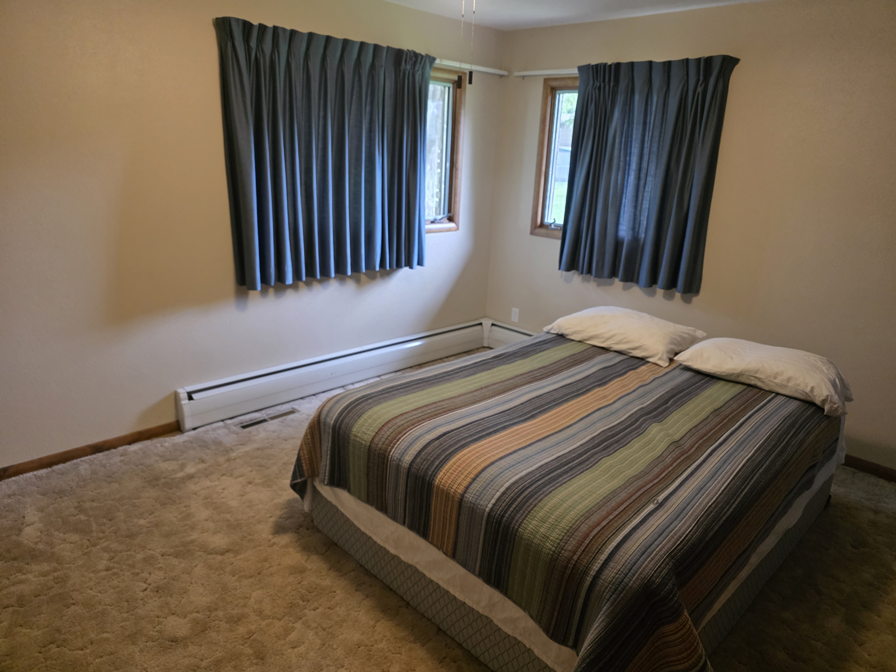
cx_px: 448
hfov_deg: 73.9
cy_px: 336
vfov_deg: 58.9
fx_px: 595
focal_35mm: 23
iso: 1000
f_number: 1.7
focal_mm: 6.3
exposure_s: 1/120
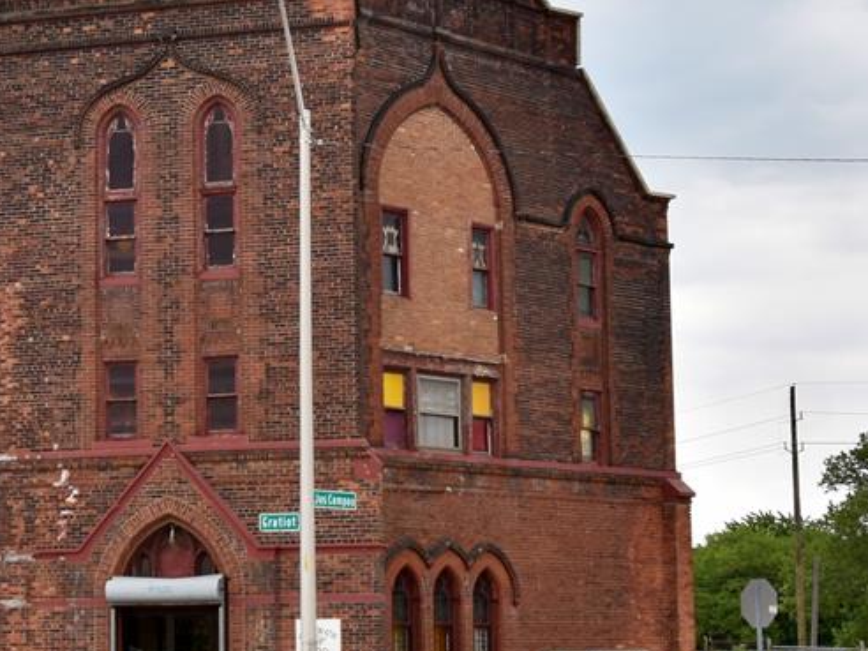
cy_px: 289
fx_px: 1505
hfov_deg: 31.6
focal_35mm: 60
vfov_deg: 24.4
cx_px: 219
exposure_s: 1/250
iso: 100
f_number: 5.6
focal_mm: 20
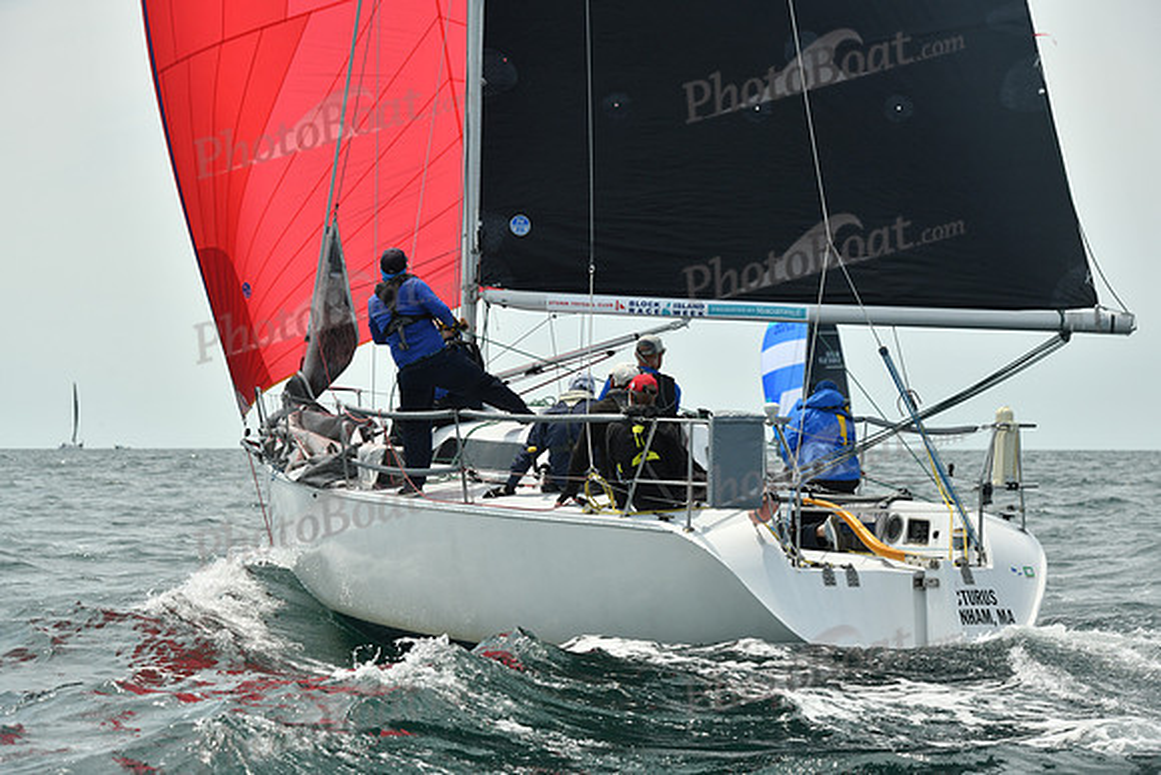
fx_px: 3871
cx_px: 580
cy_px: 388
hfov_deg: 17.1
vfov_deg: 11.4
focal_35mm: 120
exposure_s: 1/1250
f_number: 8
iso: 320
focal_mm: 120
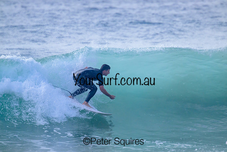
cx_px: 114
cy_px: 76
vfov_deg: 1.7
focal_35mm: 800
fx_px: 5045
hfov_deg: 2.6
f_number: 11
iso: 2000
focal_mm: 800
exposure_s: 1/2000
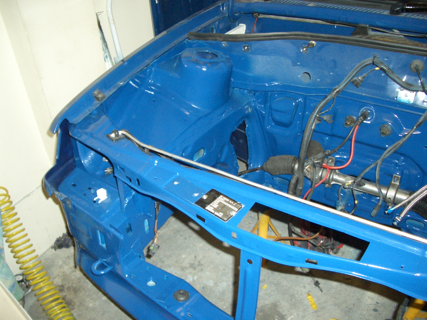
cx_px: 214
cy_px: 160
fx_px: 432
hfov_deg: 52.6
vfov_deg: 40.7
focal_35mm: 35
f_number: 2.6
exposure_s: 1/60
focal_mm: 5.8
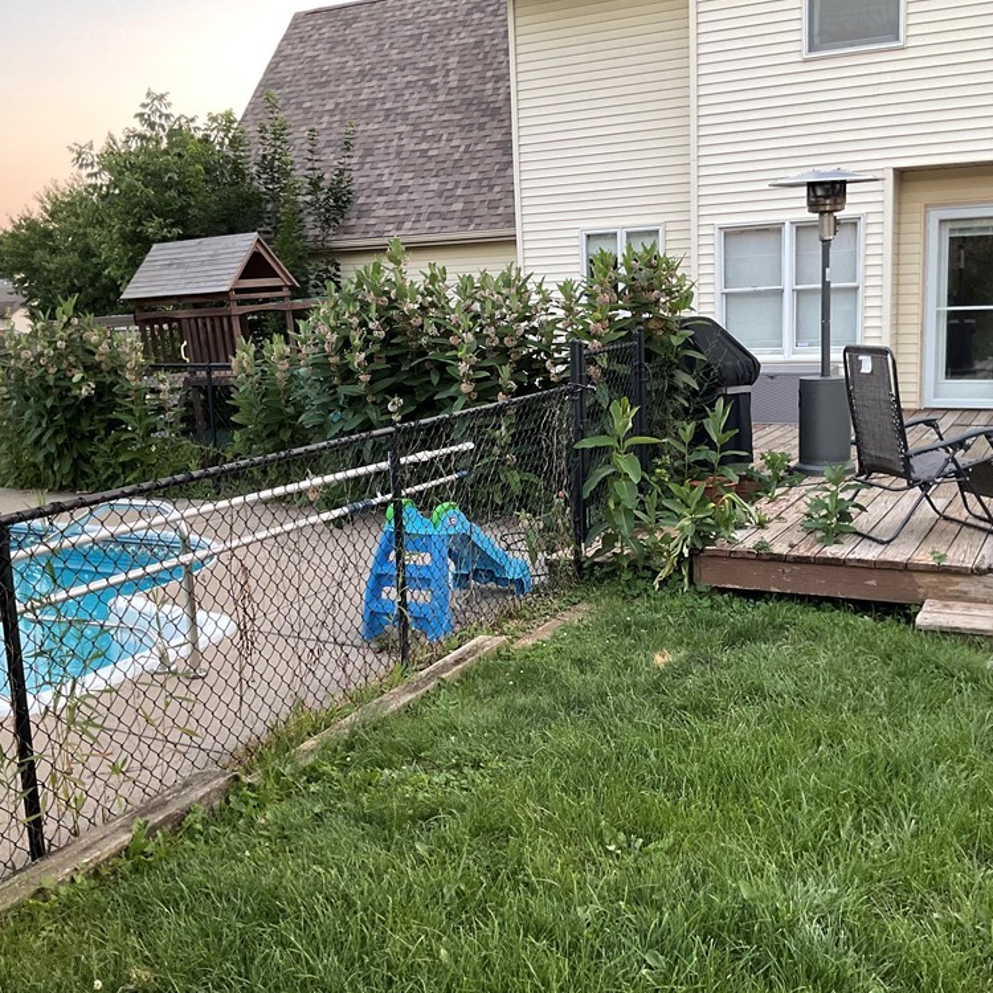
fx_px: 1136
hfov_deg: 47.2
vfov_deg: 47.2
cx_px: 511
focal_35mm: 35
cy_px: 487
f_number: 1.8
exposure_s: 1/120
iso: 64
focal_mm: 3
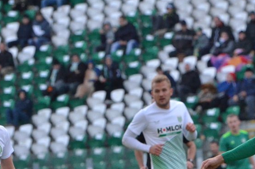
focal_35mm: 596
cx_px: 239
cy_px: 167
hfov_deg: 3.5
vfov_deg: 2.3
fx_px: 4213
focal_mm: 185
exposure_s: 1/3200
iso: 3200
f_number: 7.1
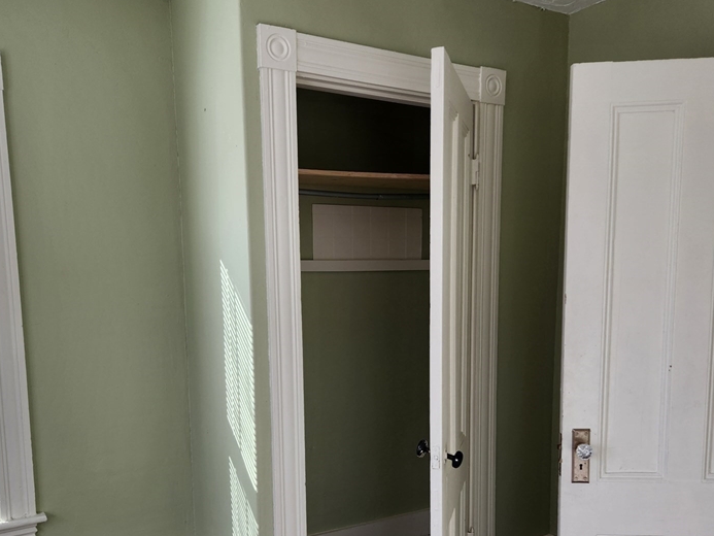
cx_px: 374
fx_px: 701
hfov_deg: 53.9
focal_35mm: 34
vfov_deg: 41.0
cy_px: 376
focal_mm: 5.4
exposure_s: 1/180
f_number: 1.8
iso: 50
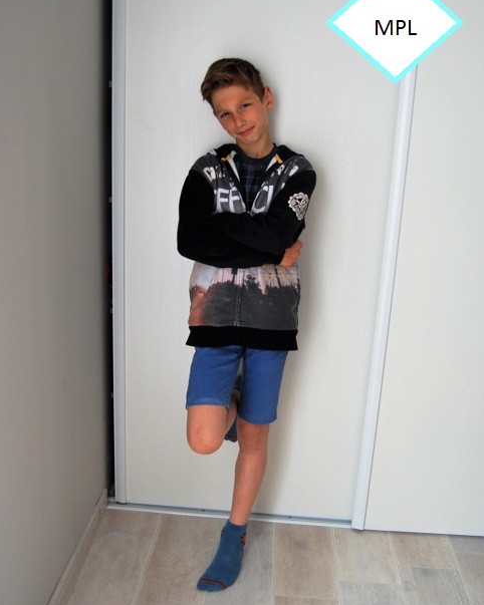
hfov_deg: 45.1
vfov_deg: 54.8
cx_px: 243
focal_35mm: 33
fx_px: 584
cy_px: 294
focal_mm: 19
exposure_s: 1/80
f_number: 4.5
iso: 200
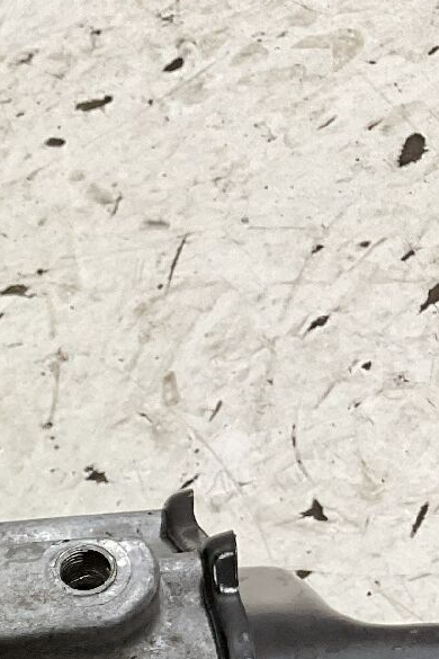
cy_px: 747
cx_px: -508
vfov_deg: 19.6
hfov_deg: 11.9
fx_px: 1811
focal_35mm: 99
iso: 64
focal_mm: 3
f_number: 1.8
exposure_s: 1/100
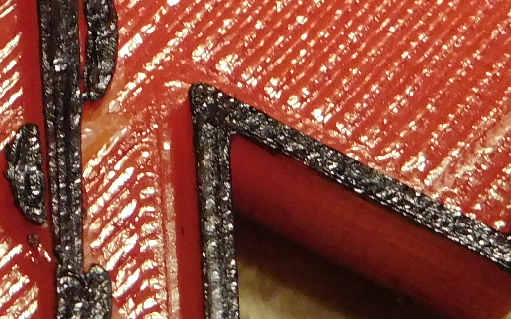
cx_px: 5
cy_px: -115
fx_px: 2952
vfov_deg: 6.1
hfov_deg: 9.8
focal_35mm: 212
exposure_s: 1/30
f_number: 4
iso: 360
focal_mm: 8
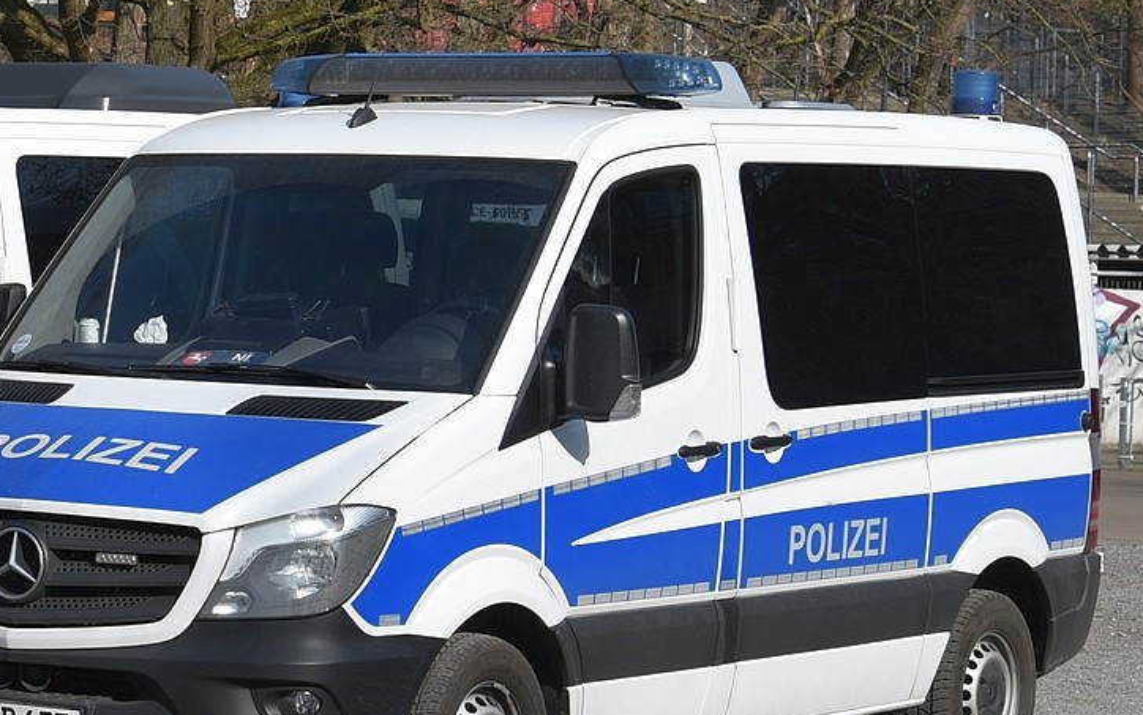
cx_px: 469
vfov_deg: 22.7
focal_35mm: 57
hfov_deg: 35.6
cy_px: 455
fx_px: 1776
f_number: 10
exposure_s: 1/400
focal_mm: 45
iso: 200
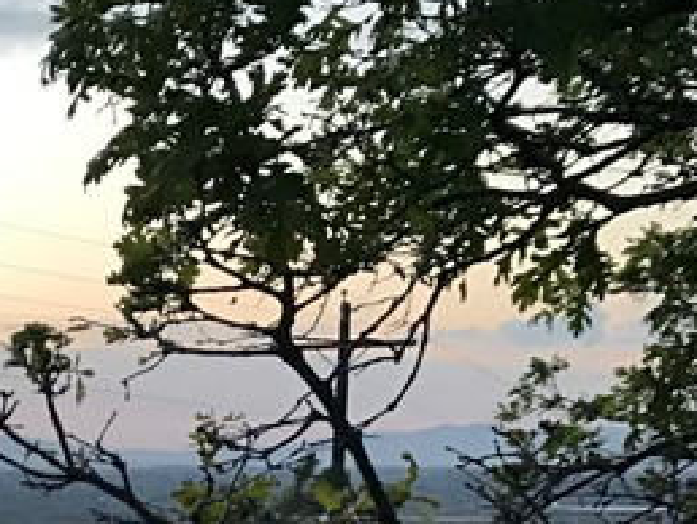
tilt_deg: -8.7
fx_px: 2237
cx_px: -632
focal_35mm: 111
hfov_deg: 14.9
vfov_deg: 12.6
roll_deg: -0.5
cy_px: 805
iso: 40
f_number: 1.8
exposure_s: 1/20
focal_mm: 3.99
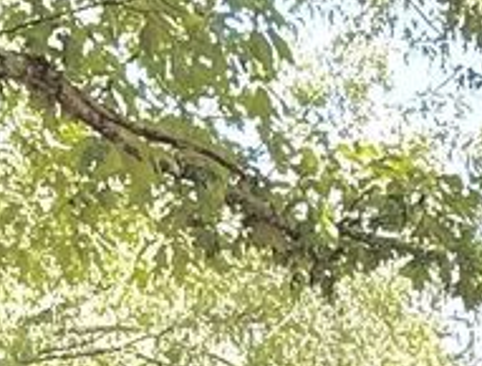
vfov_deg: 18.0
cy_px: 524
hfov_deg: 20.0
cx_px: 833
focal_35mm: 75
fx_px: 1049
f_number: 2.2
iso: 64
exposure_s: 1/328
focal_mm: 2.22
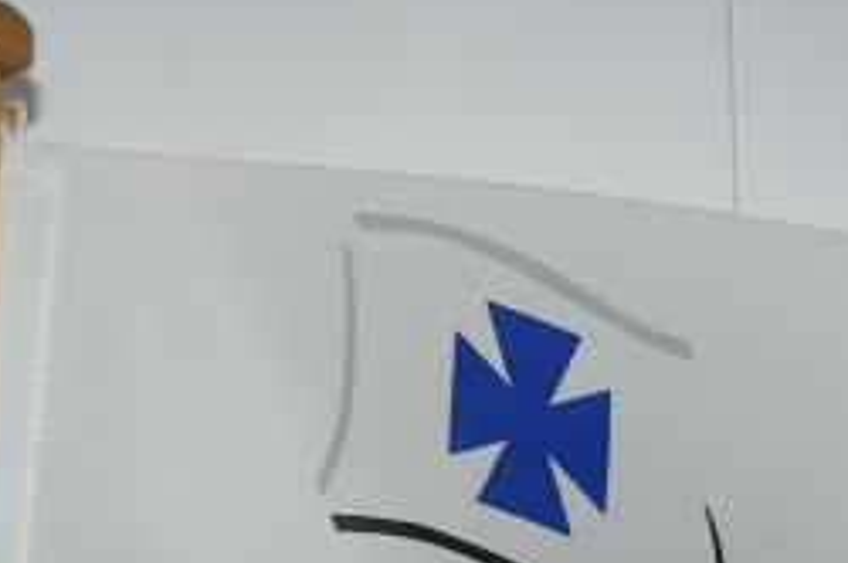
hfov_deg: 25.4
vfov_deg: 16.4
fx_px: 1882
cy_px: 658
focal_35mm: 80
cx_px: 443
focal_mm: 6
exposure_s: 1/20
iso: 100
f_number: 4
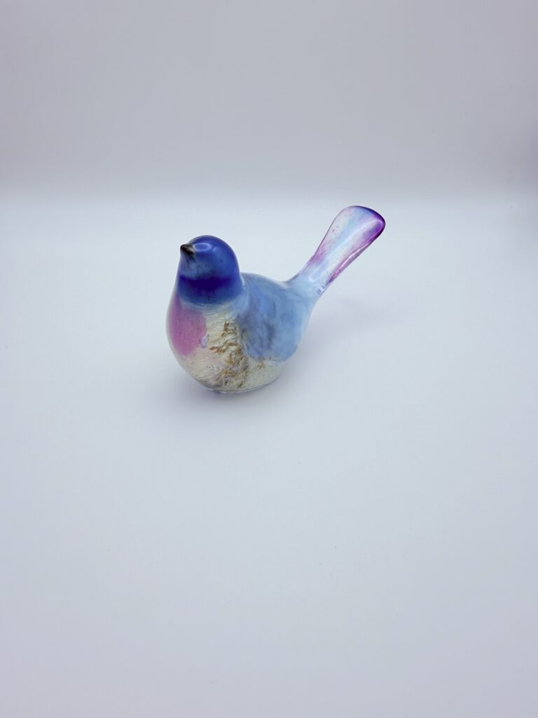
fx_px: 497
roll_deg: -0.5
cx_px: 269
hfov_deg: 56.8
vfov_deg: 71.6
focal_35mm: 24
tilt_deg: -33.0
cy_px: 359
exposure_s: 1/387
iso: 50
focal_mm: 2.22
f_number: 2.2
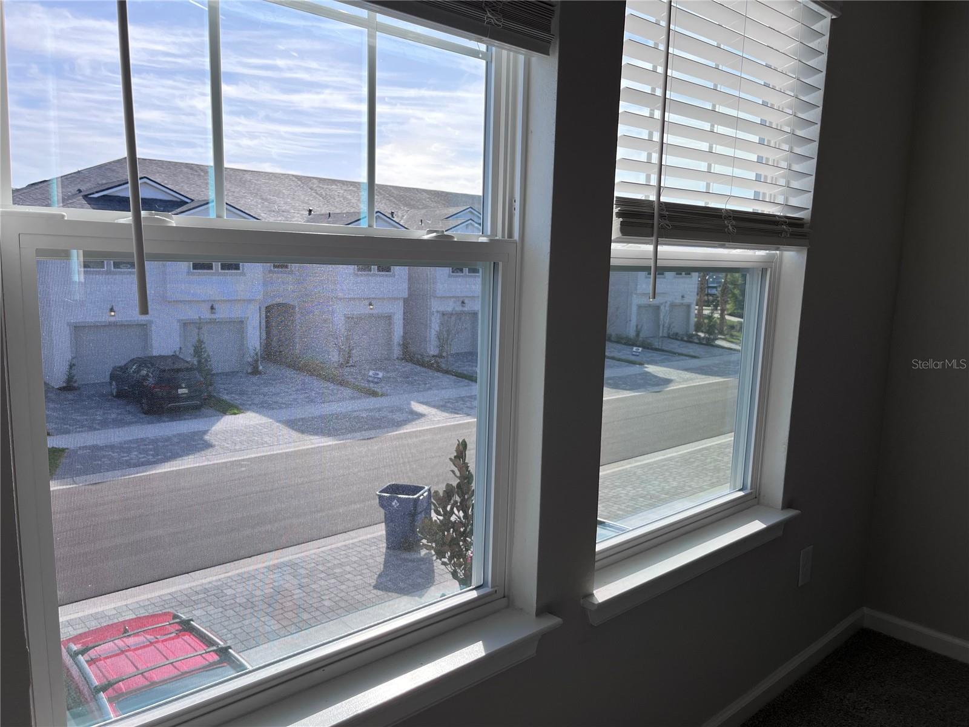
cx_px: 484
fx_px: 728
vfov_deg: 53.1
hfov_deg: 67.3
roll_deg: -1.4
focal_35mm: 26
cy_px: 364
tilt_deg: -7.7
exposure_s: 1/1325
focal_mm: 5.1
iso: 50
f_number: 1.6
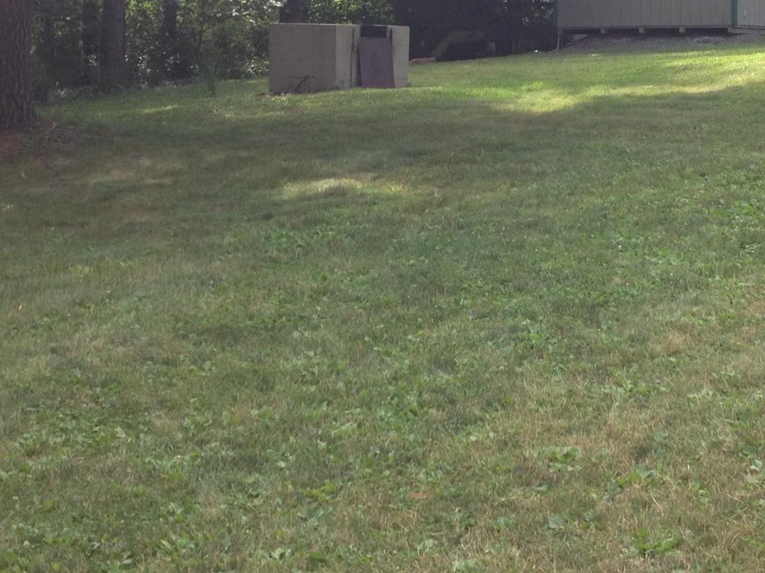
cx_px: 515
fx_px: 1613
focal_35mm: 73
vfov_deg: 20.0
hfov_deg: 26.5
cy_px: 128
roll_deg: -2.5
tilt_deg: -5.5
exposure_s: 1/312
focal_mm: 4.28
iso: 50
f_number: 2.4
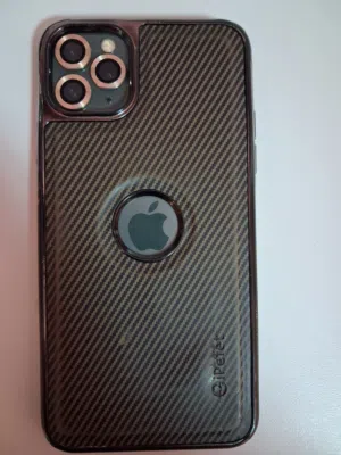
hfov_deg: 51.4
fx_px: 355
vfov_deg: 65.3
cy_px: 228
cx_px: 170
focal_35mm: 27
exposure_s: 1/50
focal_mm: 4
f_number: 1.8
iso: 500
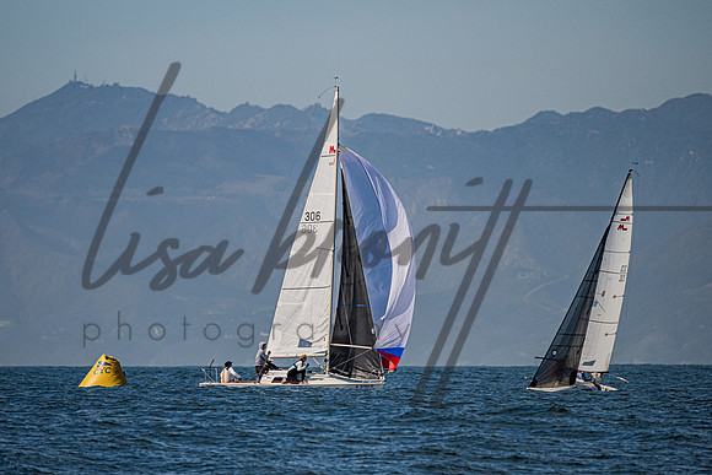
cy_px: 209
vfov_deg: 2.6
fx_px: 10370
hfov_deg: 3.9
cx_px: 301
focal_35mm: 524
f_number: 5.6
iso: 320
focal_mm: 400
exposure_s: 1/4000
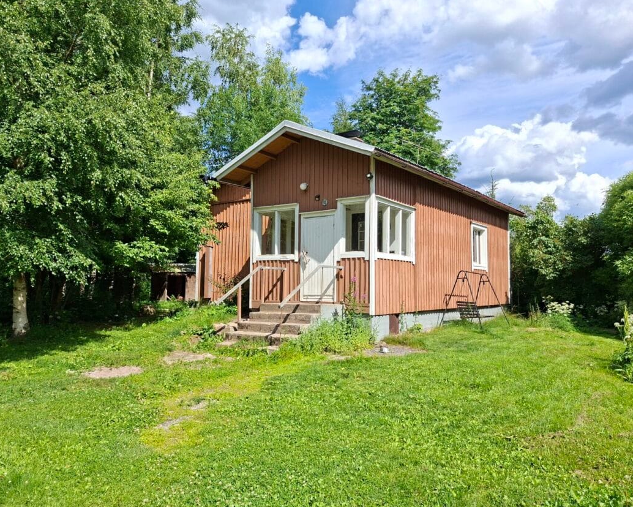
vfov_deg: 56.8
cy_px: 262
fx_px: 469
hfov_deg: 68.0
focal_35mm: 25
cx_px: 330
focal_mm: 5.54
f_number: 1.8
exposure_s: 1/2020
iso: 50
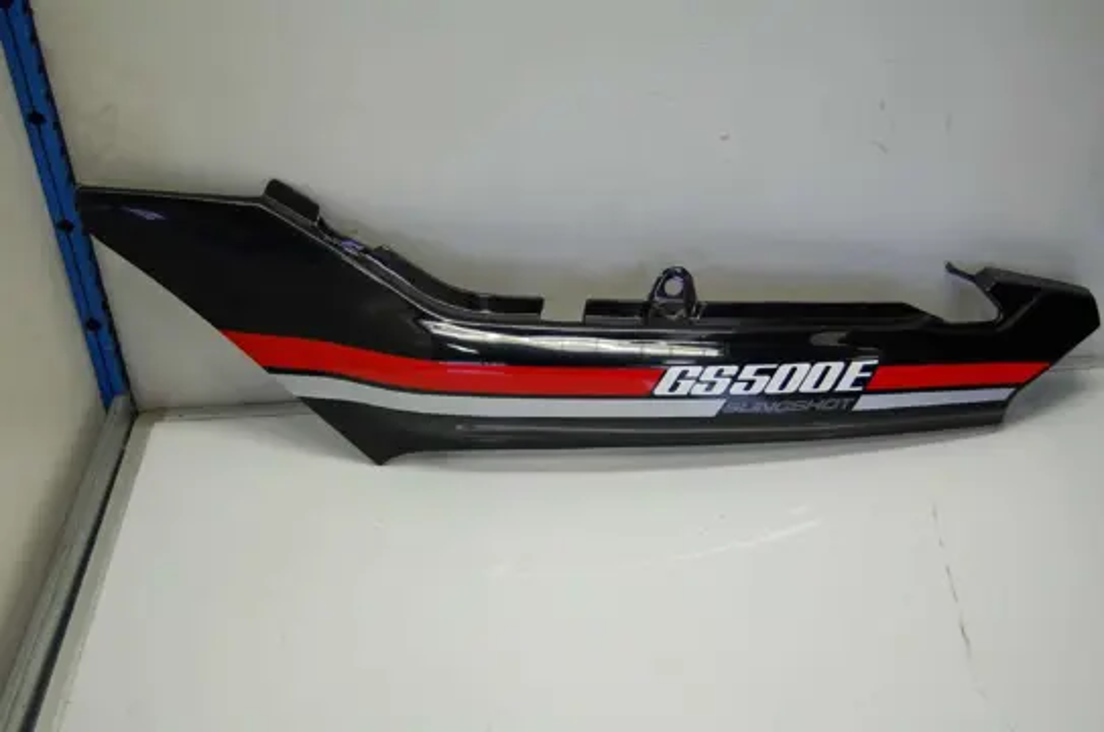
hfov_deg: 42.4
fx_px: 1423
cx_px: 552
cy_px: 366
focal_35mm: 46
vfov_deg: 28.8
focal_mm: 31
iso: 400
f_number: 4.5
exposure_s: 1/50
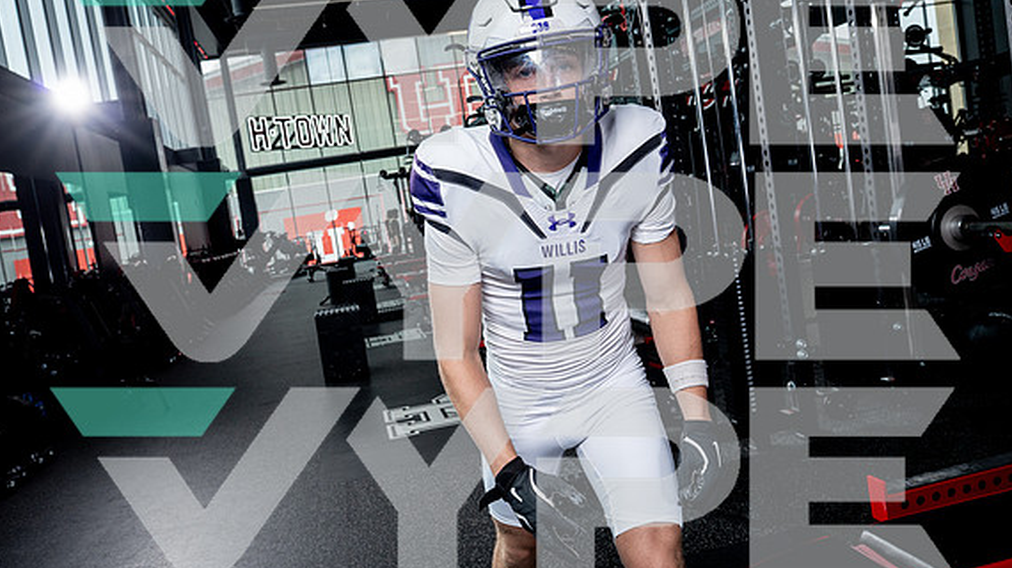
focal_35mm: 32
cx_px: 508
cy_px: 267
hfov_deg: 61.0
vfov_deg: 36.6
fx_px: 858
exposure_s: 1/250
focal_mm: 30
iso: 640
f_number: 8
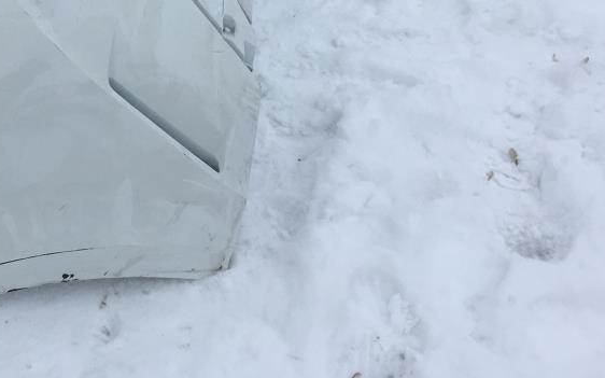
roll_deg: -2.8
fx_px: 1154
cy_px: -17
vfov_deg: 18.0
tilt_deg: -33.8
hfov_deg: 28.0
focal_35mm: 70
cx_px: 37
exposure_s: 1/2137
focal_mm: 4.15
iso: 25
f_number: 2.2
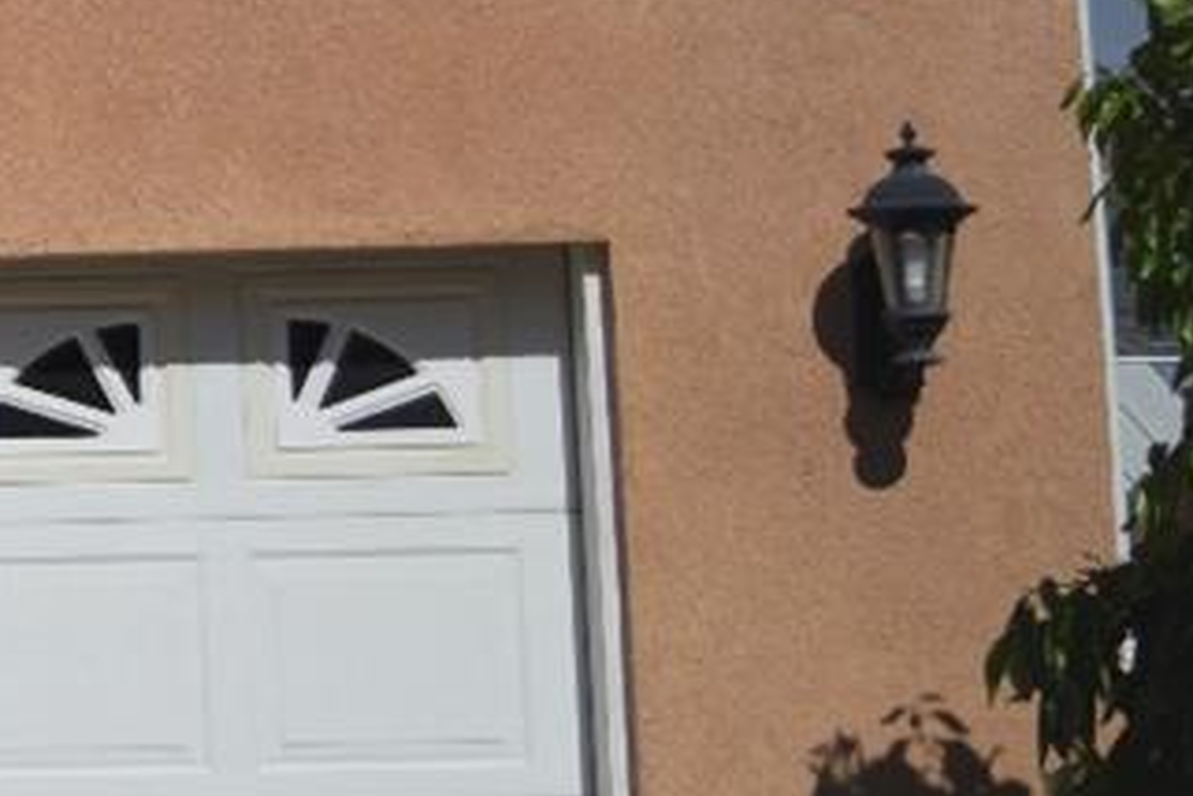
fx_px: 5103
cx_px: -1178
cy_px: -15
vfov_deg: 8.9
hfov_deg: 11.9
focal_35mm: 154
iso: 100
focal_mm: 22
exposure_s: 1/1000
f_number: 3.8
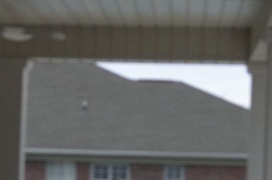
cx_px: 90
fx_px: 1432
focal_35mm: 190
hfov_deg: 10.8
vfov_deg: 7.1
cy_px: 213
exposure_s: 1/200
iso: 200
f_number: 7.1
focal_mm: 22
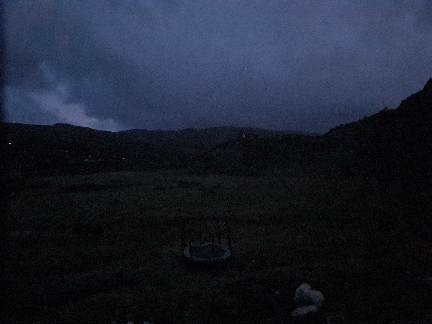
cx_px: 216
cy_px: 162
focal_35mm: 26
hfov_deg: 67.3
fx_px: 324
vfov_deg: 53.1
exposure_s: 1/17
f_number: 1.8
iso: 4000
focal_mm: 5.4
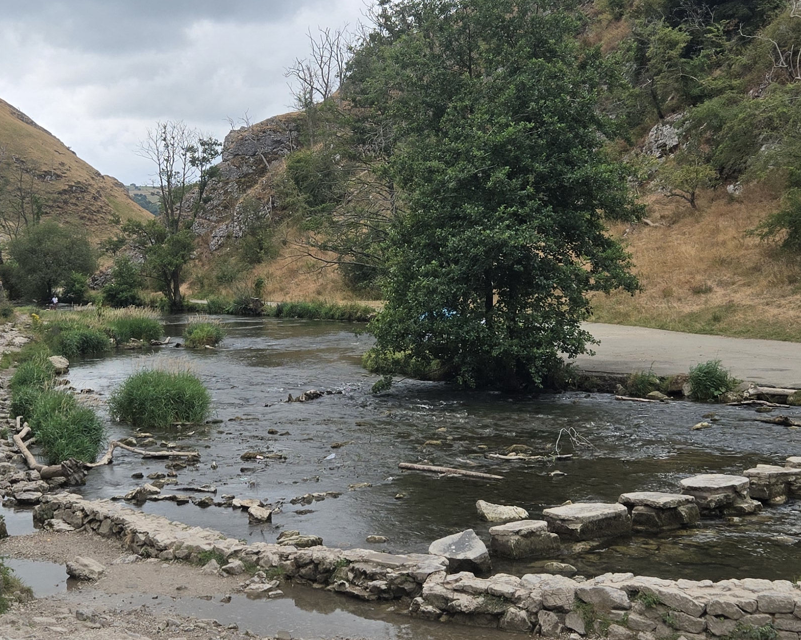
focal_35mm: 56
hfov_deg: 33.5
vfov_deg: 27.1
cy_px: 279
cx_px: 317
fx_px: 1327
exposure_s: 1/2921
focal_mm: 5.4
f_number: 1.8
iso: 50
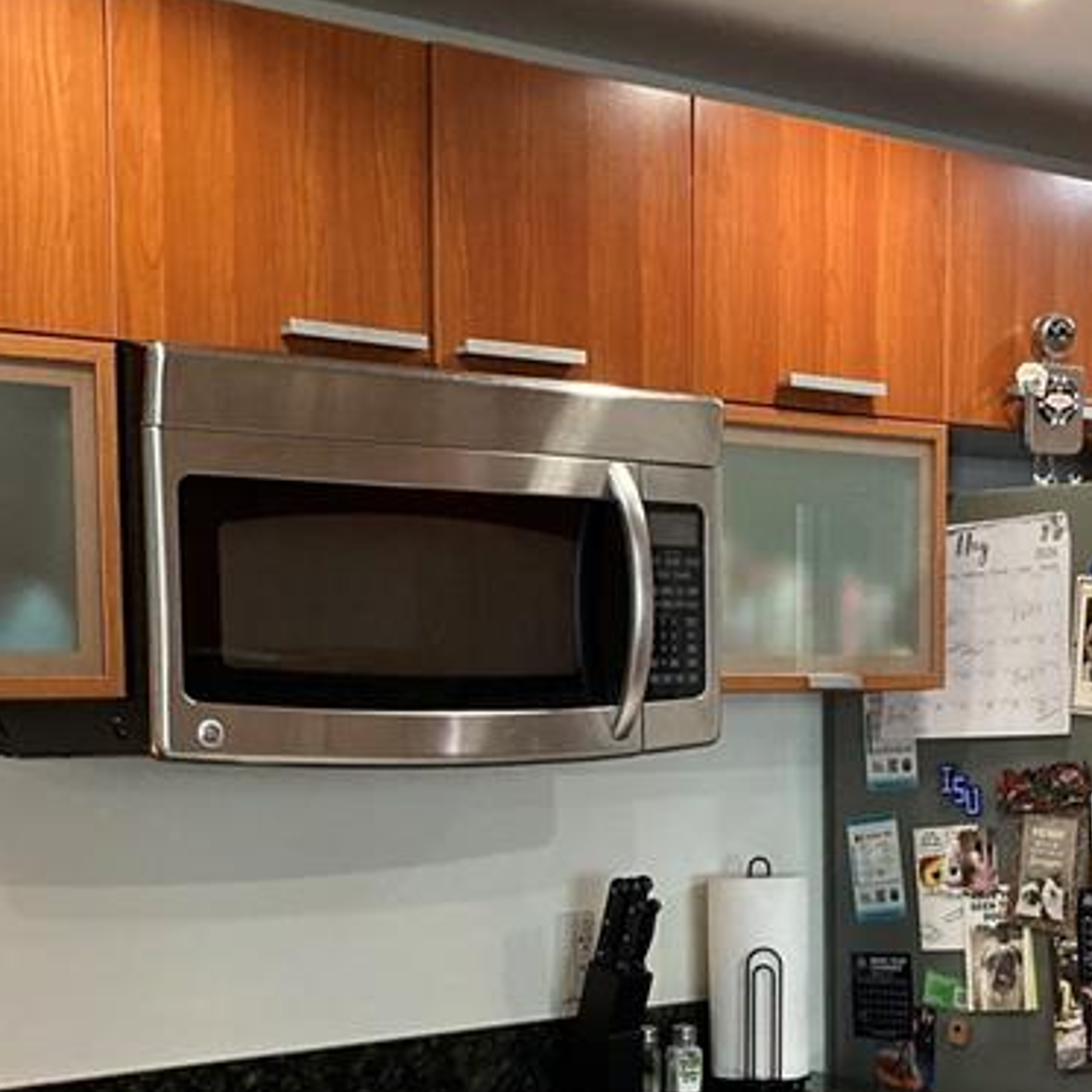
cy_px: 949
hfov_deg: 25.1
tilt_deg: -5.7
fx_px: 2427
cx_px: 796
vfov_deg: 24.7
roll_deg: -1.0
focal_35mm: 68
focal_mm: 3.99
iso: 250
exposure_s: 1/60
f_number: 1.8
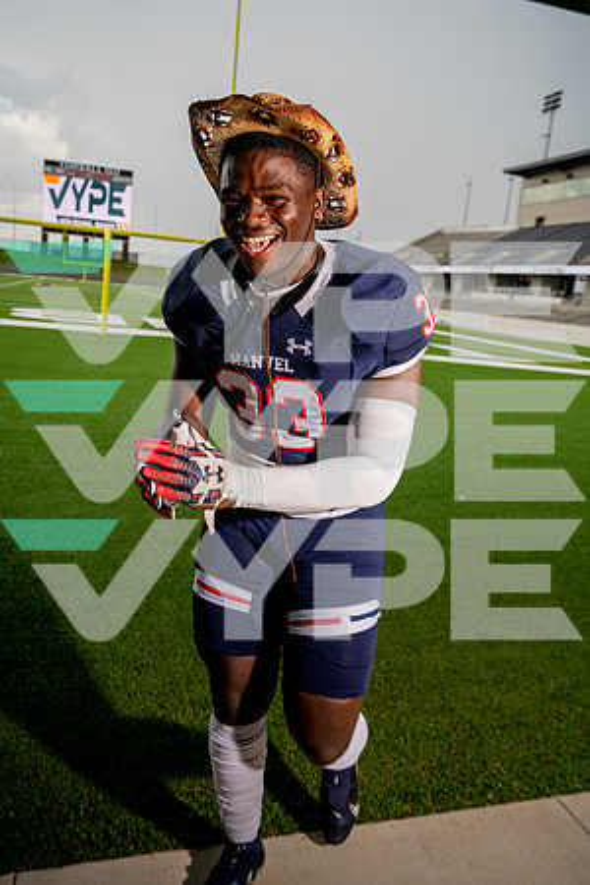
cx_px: 295
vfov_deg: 65.5
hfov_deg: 46.4
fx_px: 688
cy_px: 442
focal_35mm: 28
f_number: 6.3
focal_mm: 28
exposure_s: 1/1600
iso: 1000
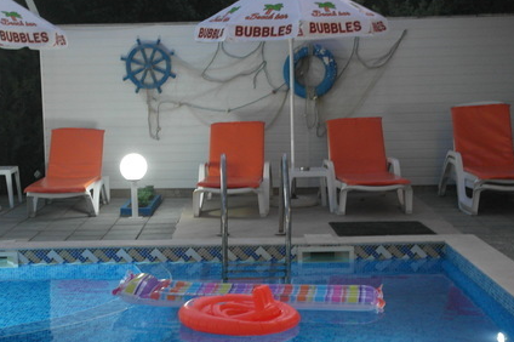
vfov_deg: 19.8
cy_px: 266
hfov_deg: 29.5
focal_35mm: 68
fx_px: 970
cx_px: 182
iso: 800
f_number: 4
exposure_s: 1/25
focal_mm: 24
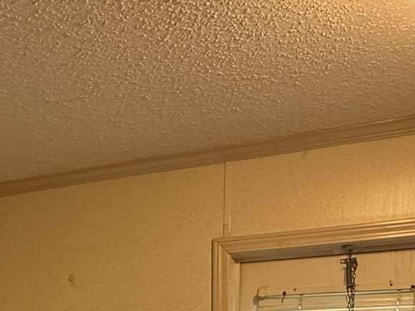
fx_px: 600
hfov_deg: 37.6
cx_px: 127
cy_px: 483
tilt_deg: -10.2
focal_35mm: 50
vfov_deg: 22.9
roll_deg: +1.2
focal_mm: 2.22
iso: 320
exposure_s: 1/60
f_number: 2.2
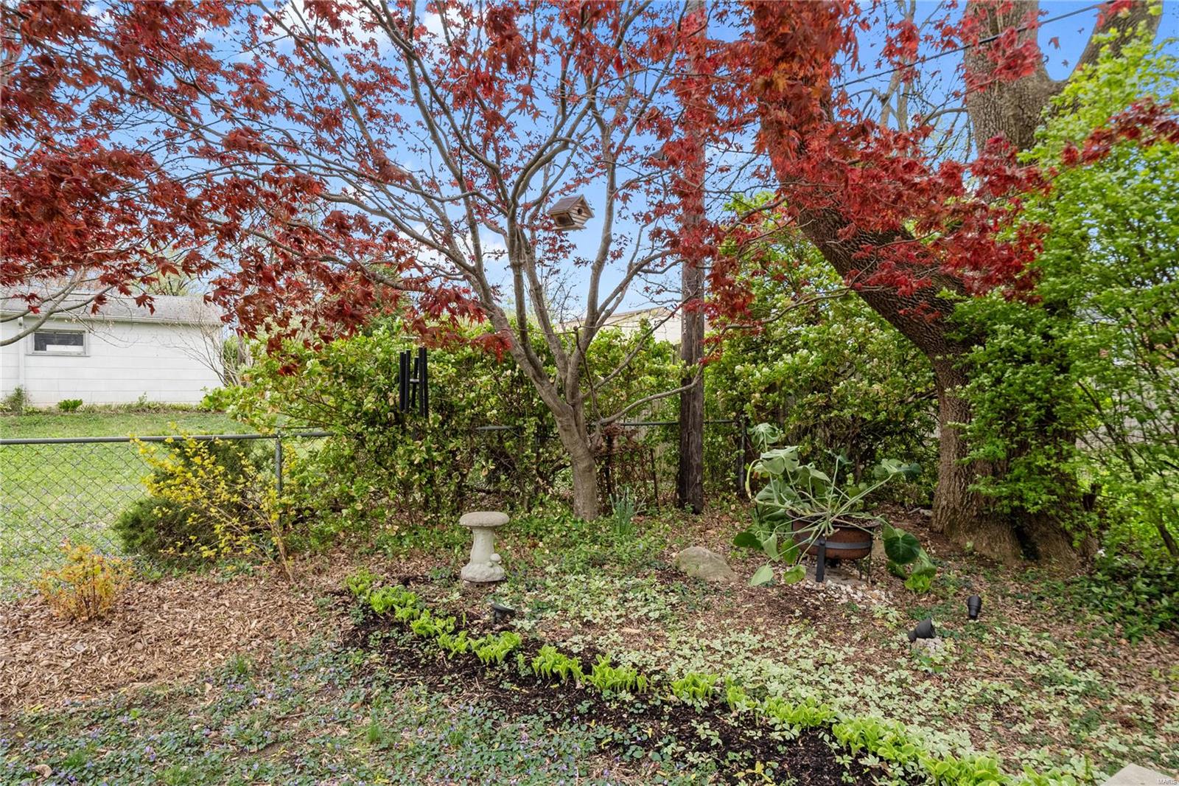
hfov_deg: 78.6
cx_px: 590
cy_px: 393
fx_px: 720
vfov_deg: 57.2
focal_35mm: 22
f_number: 8
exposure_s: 1/200
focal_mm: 11
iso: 400
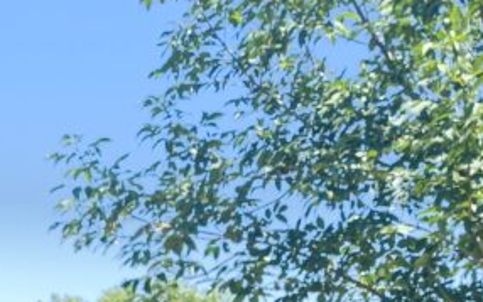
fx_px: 1198
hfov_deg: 21.9
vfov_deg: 13.3
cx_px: -12
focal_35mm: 91
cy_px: 488
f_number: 1.88
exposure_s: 1/707
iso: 50
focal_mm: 5.59
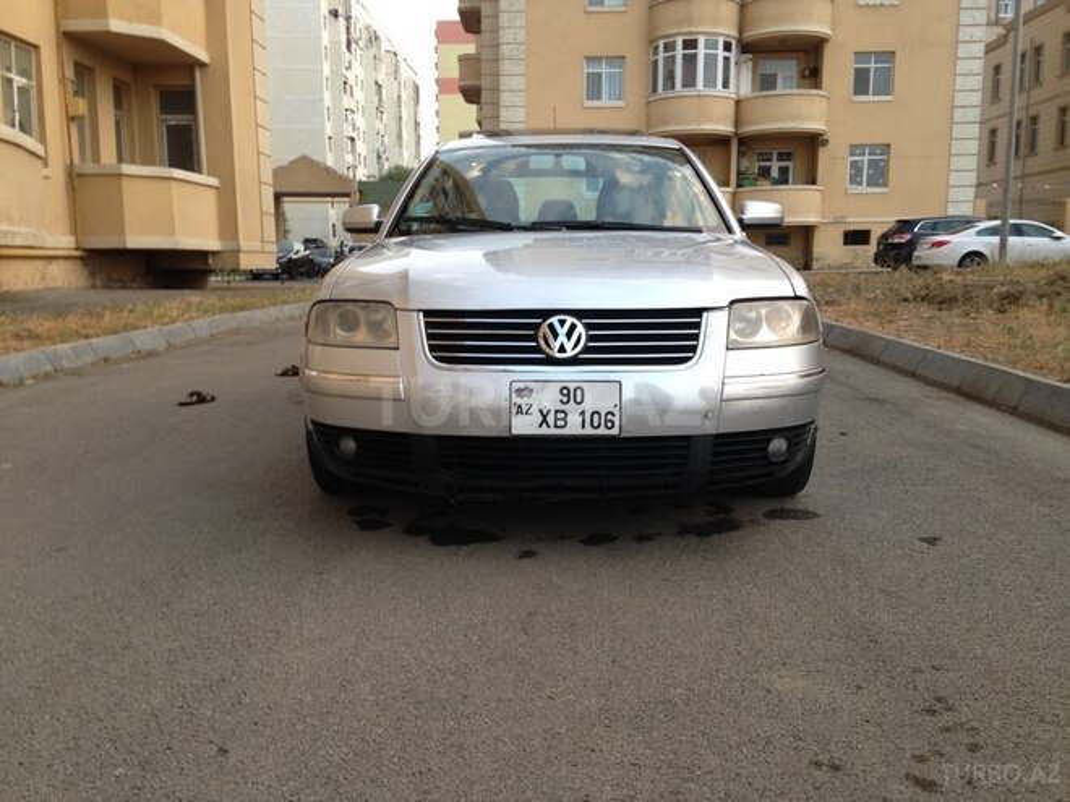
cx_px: 535
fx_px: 1020
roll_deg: -1.2
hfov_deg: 55.4
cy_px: 401
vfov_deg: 42.9
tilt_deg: -5.8
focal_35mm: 33
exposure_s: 1/24
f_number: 2.4
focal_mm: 4.12
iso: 50
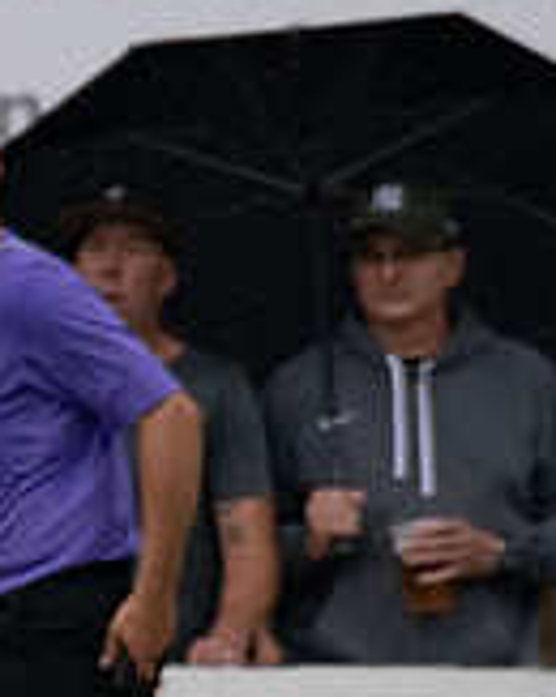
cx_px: -835
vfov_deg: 0.9
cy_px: 438
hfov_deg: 0.7
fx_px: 43915
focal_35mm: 2131
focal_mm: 390
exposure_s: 1/1600
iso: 1800
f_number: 5.6
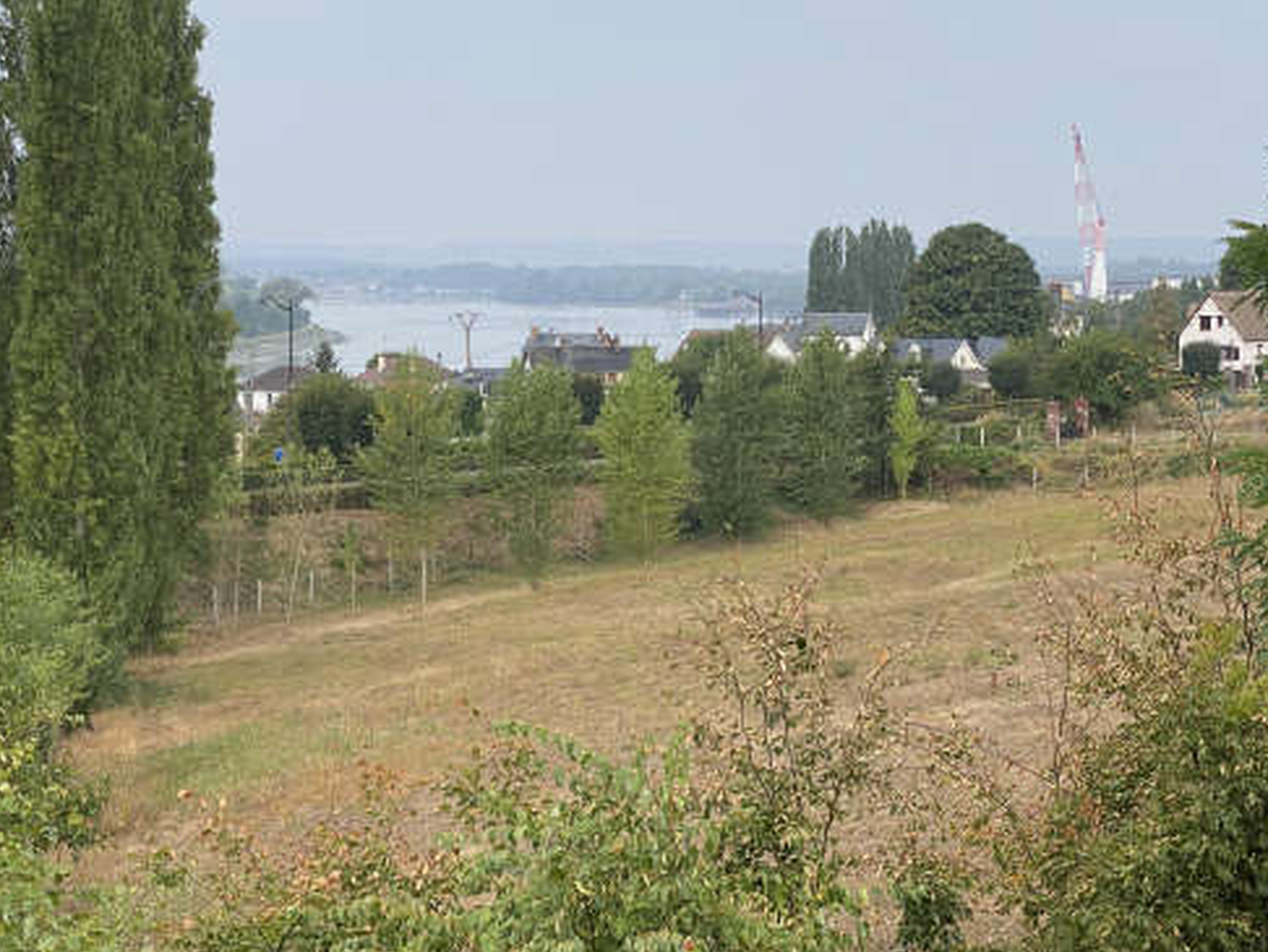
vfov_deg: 19.1
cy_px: 284
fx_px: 2822
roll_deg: -0.2
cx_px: 720
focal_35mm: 77
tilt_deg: -0.5
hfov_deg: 25.3
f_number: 2
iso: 20
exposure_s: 1/1142
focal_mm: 6
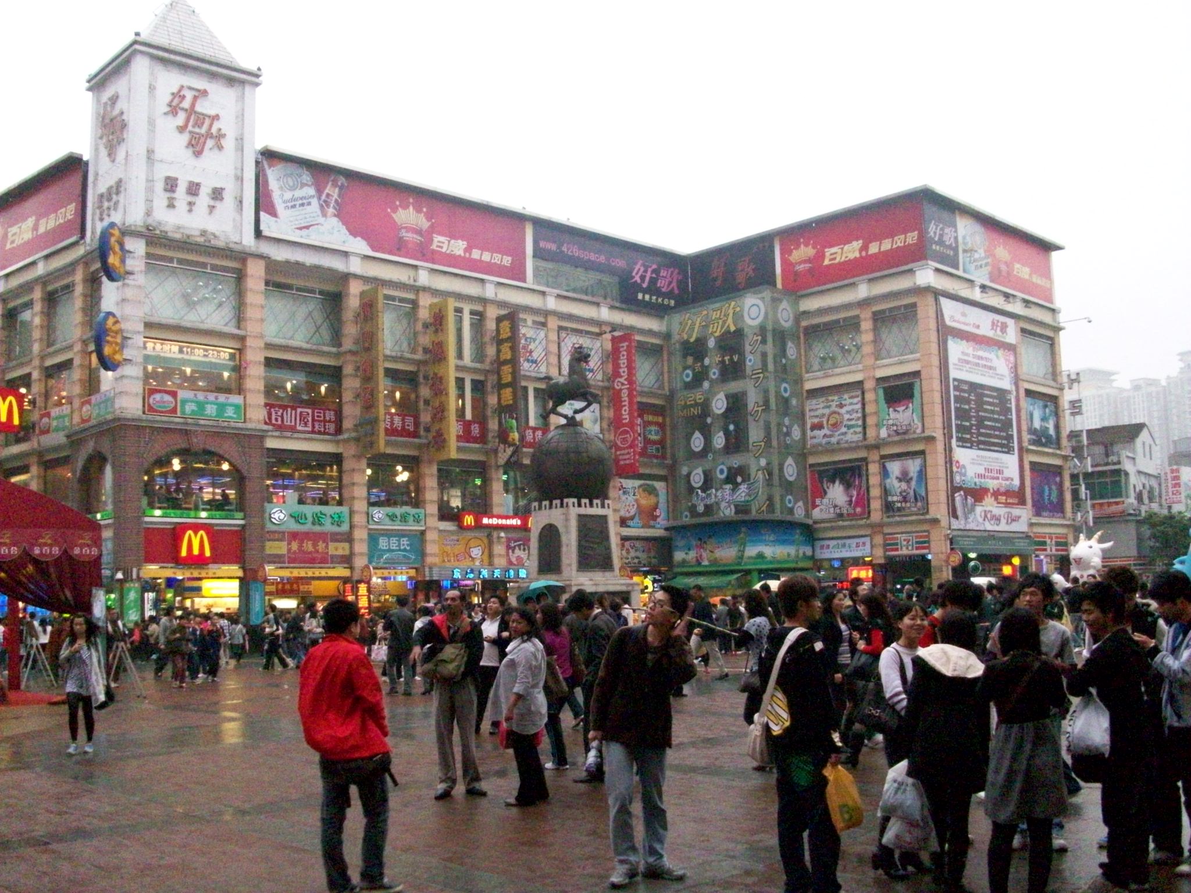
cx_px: 596
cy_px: 446
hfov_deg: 54.0
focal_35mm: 34
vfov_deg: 41.8
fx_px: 1170
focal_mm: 5.7
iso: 591
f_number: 2.8
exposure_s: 1/128
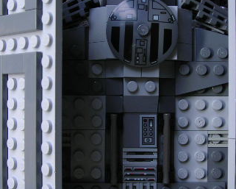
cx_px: 143
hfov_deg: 25.7
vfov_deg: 20.7
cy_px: 90
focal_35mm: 74
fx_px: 517
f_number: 3.2
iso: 50
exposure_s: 1/25.1
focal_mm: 6.3
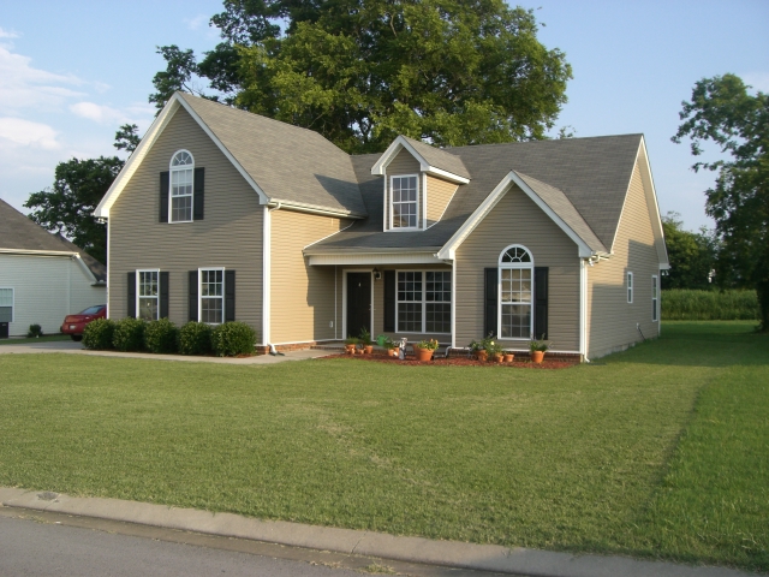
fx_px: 844
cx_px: 384
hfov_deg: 49.0
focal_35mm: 38
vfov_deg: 37.7
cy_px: 288
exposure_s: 1/250
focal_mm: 6.2
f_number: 4.3
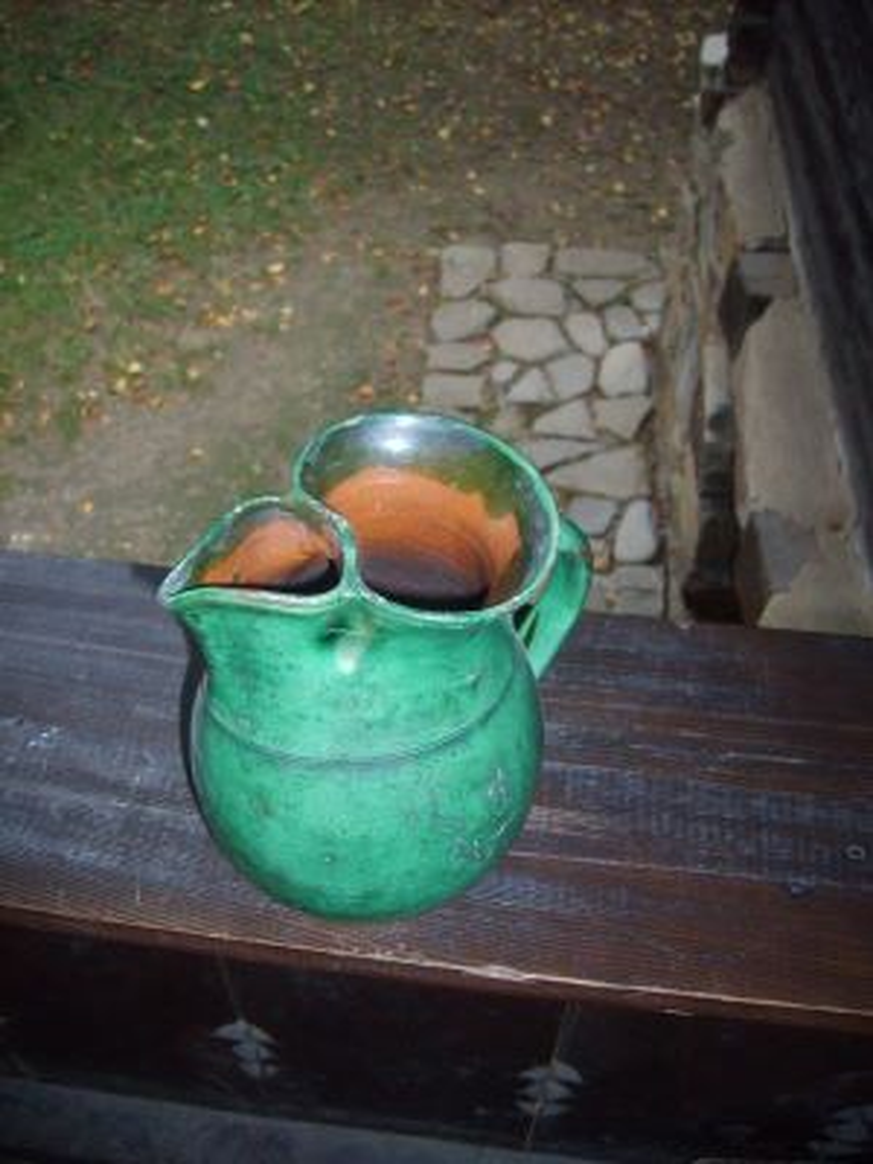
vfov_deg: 52.6
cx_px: 436
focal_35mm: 35
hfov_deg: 40.7
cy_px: 582
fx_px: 1177
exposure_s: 1/45
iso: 100
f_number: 2.8
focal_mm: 5.8
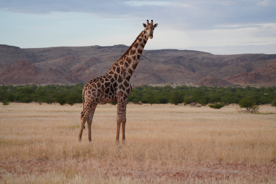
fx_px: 1013
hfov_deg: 15.5
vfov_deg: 10.4
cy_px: 92
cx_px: 138
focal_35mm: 132
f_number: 5
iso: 100
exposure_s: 1/160
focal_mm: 132
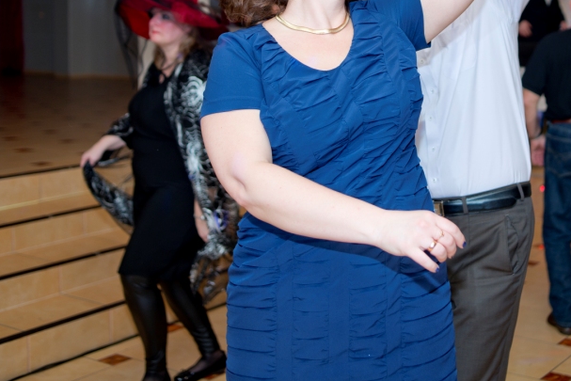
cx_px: 378
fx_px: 936
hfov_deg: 33.6
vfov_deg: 22.7
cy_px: 75
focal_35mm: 59
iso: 320
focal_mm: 35
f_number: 2.8
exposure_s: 1/320
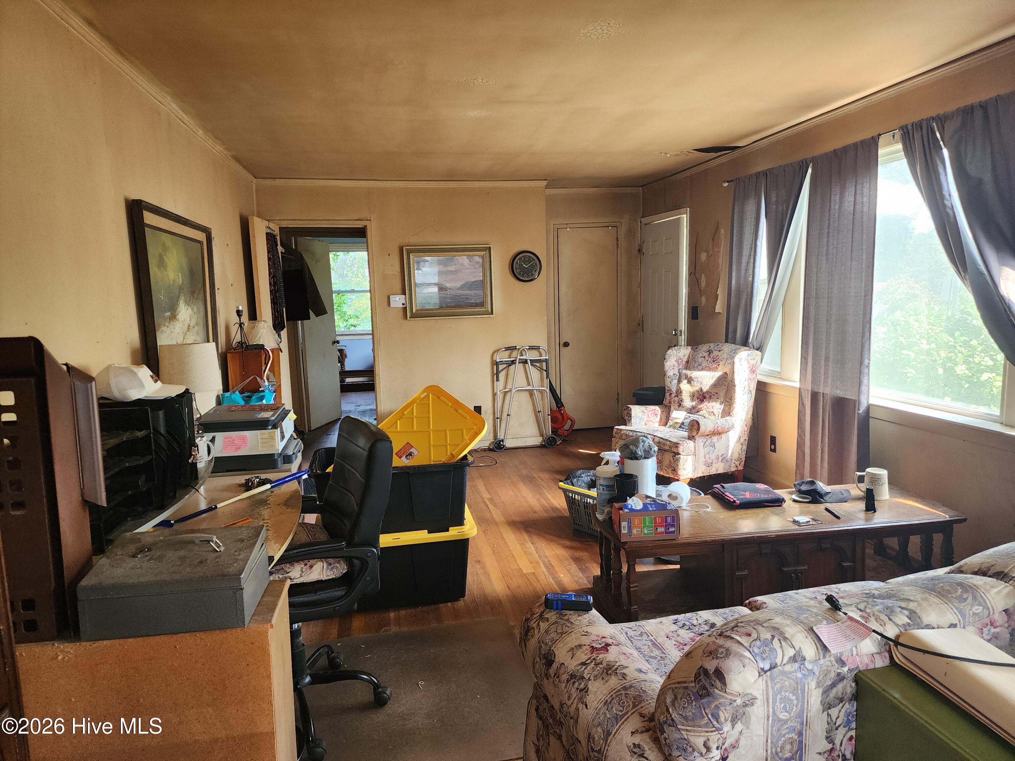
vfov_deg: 58.9
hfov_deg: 73.9
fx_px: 674
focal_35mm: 23
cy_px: 380
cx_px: 508
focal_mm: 6.4
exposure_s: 1/120
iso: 200
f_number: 1.8
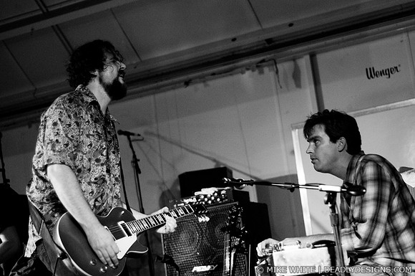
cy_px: 138
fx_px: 863
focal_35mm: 75
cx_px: 208
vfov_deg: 18.1
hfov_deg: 27.0
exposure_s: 1/60
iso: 1000
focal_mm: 50
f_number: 2
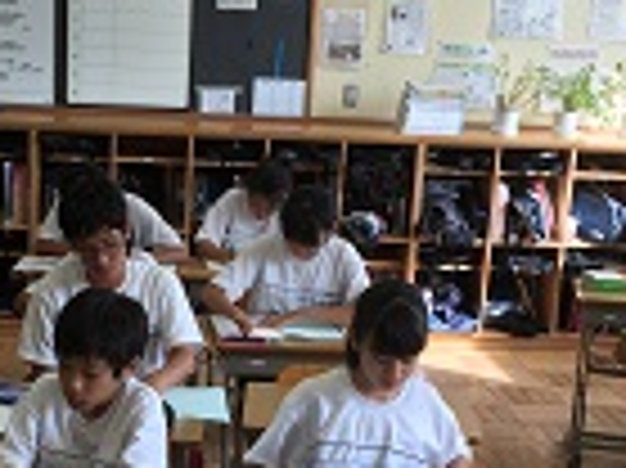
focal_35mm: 73
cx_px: 207
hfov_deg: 26.5
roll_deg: -2.1
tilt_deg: -15.7
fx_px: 1319
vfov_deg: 19.9
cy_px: 392
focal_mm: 4.15
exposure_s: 1/120
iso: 32
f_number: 2.2
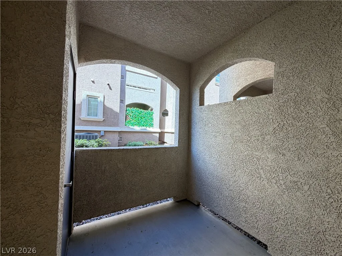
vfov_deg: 85.7
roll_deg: -1.8
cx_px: 171
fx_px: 138
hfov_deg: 102.1
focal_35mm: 14
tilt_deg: +1.3
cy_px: 128
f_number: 2.2
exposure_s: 1/121
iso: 50
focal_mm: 2.22
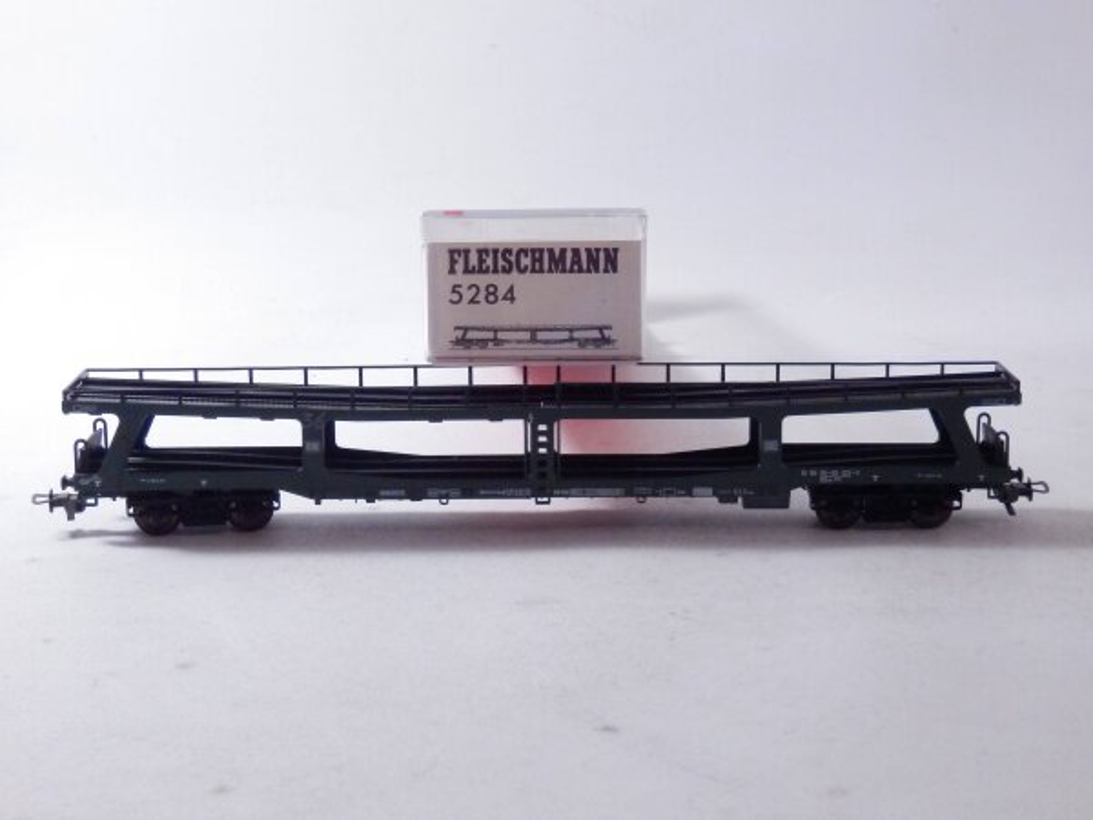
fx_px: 2084
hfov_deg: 29.4
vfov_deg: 22.3
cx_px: 546
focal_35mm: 66
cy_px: 410
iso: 800
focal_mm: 11.9
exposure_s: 1/160
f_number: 4.4
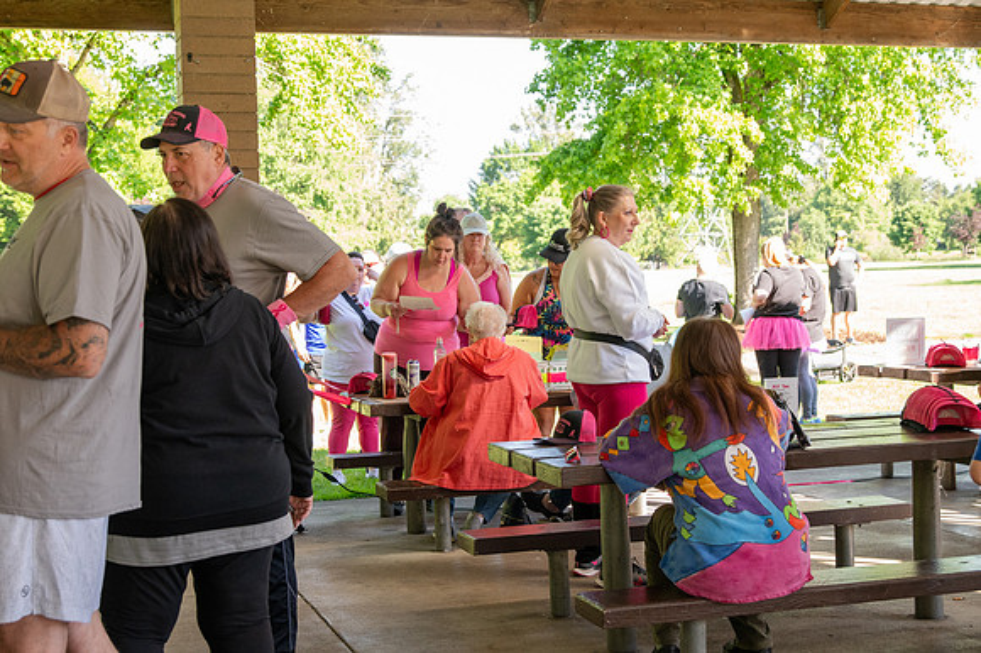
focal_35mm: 54
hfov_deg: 36.9
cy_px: 326
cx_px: 490
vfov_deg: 25.0
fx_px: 1471
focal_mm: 36
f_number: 3.5
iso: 800
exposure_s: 1/400
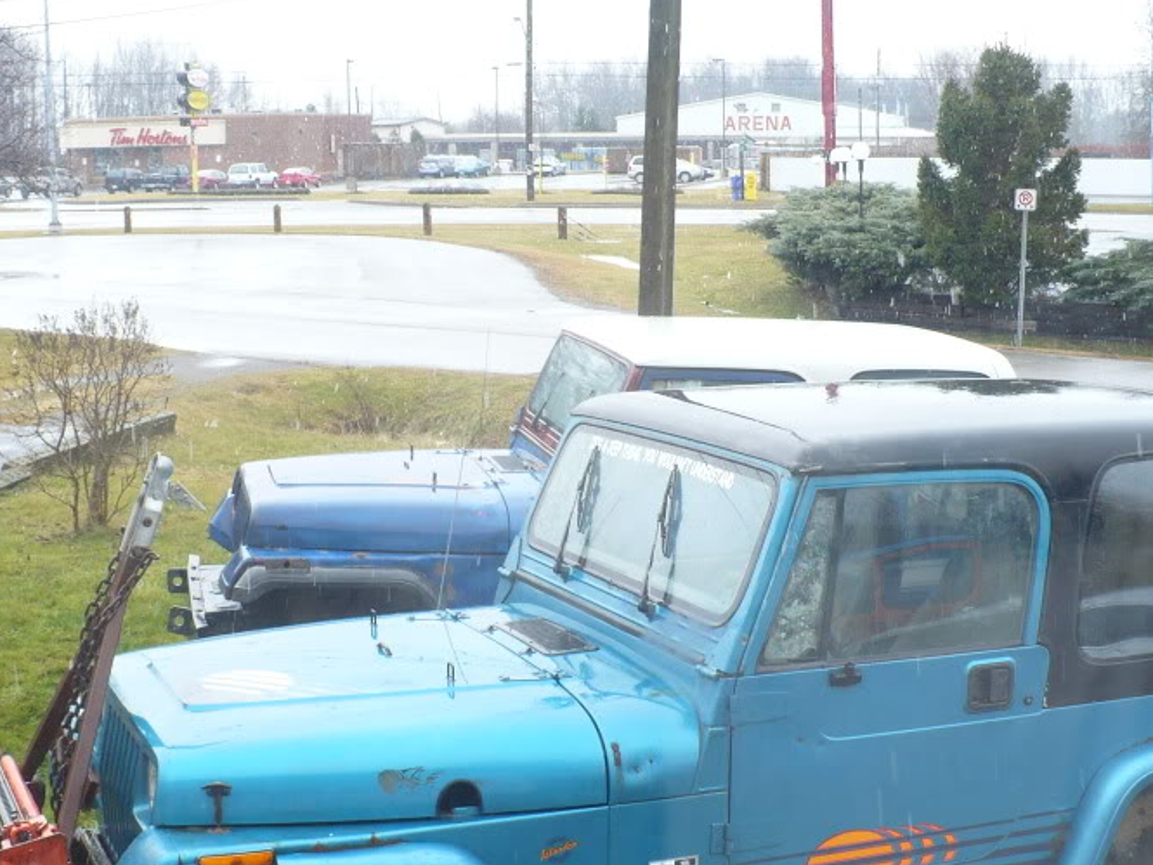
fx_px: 1899
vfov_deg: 25.6
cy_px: 489
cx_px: 510
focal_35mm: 57
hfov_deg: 33.7
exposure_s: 1/80
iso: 100
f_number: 2.8
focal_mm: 6.1
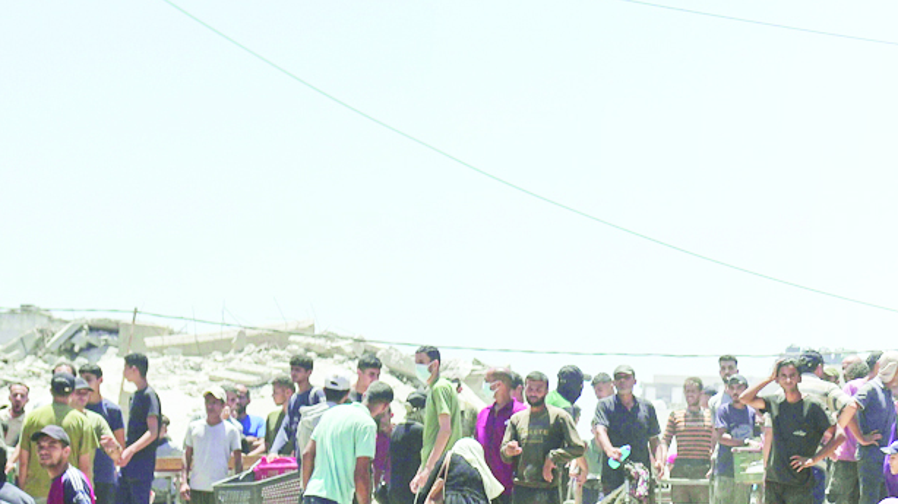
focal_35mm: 147
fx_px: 3499
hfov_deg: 13.7
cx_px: 1383
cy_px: 689
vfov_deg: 8.1
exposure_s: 1/2000
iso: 160
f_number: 4
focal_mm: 35
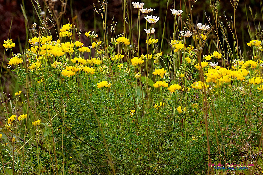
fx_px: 2302
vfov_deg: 4.4
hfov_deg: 6.5
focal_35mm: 315
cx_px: 132
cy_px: 88
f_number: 10
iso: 800
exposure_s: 1/500
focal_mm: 210
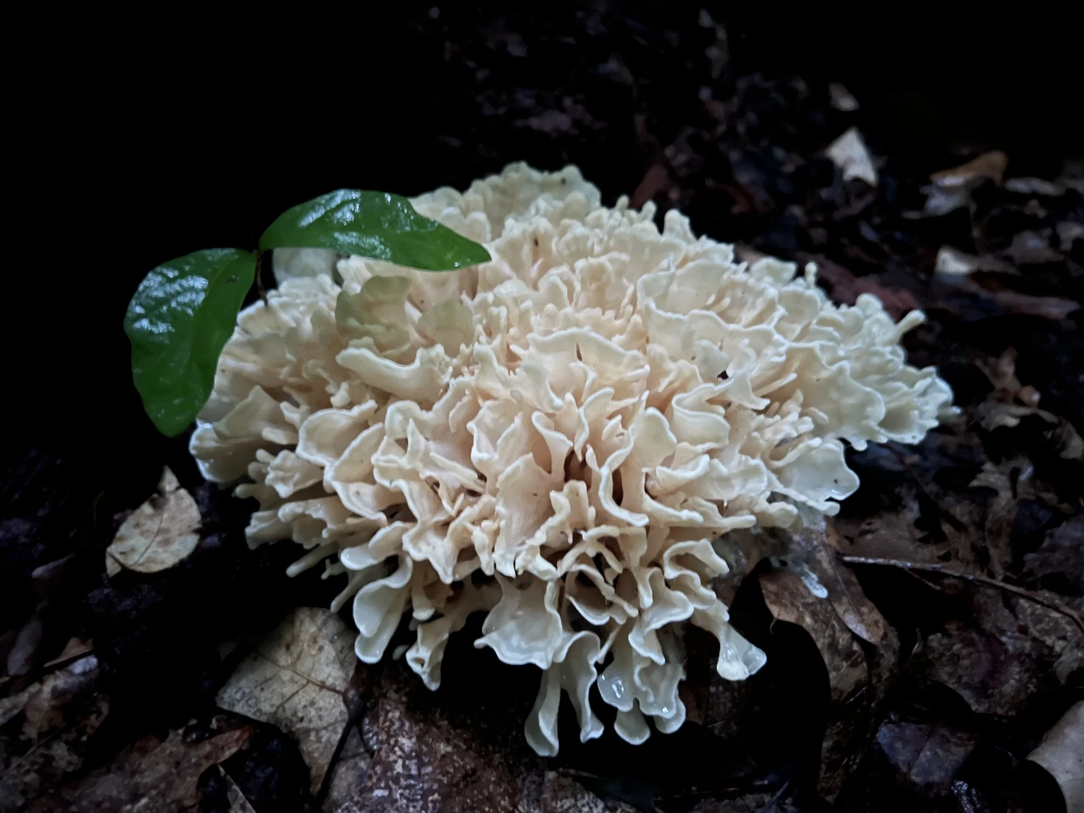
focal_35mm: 26
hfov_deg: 67.3
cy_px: 406
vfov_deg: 53.1
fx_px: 814
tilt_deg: -46.4
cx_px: 542
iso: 640
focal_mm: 5.7
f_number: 1.5
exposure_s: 1/5
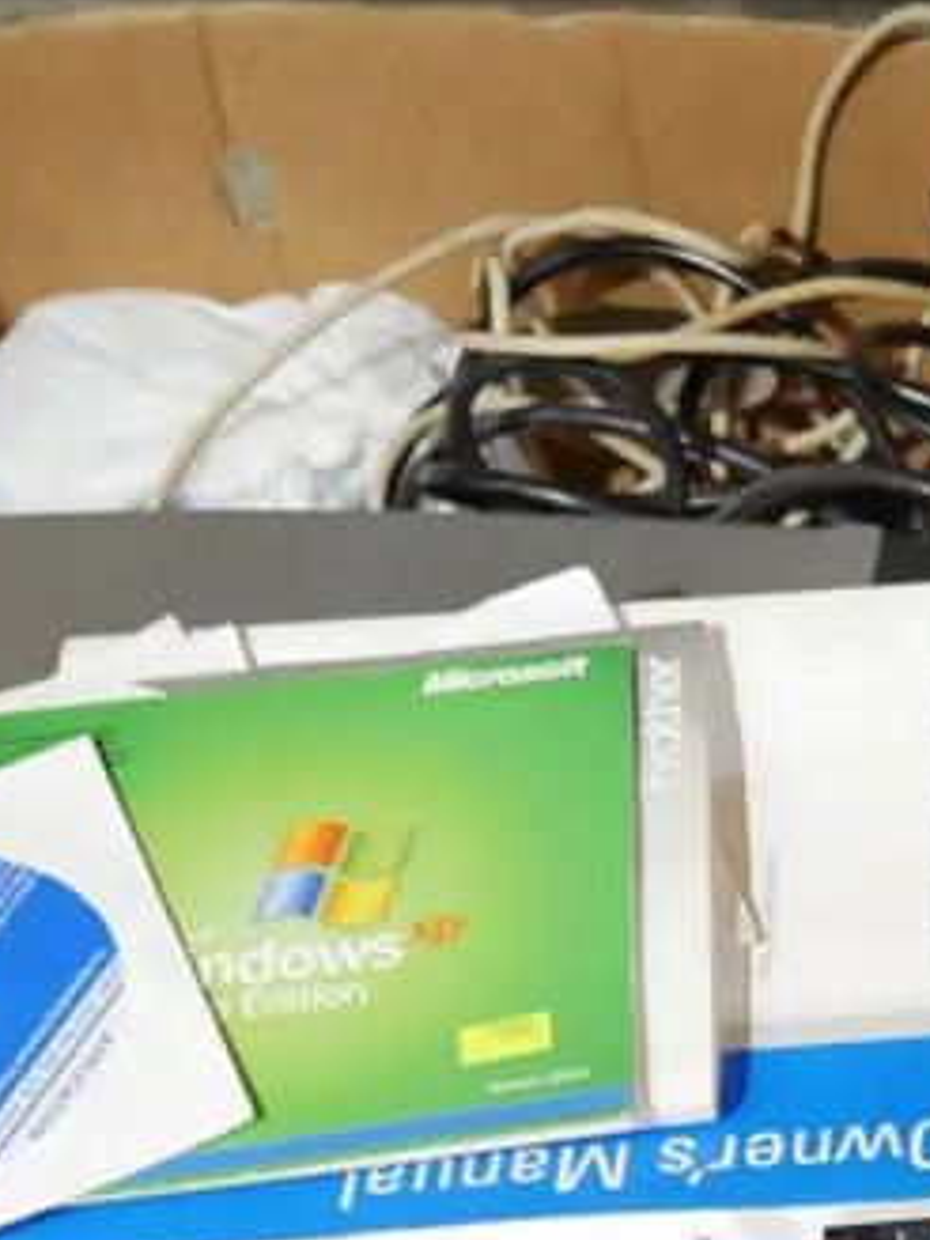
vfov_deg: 15.8
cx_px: 1648
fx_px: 4478
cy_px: 713
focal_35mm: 125
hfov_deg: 11.1
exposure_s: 1/60
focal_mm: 20
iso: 1600
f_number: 4.5
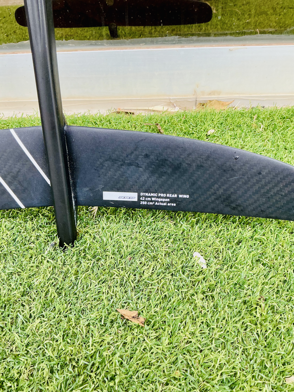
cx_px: 147
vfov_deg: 61.7
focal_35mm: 29
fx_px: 328
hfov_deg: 48.2
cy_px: 196
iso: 25
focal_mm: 3
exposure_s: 1/259
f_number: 1.8
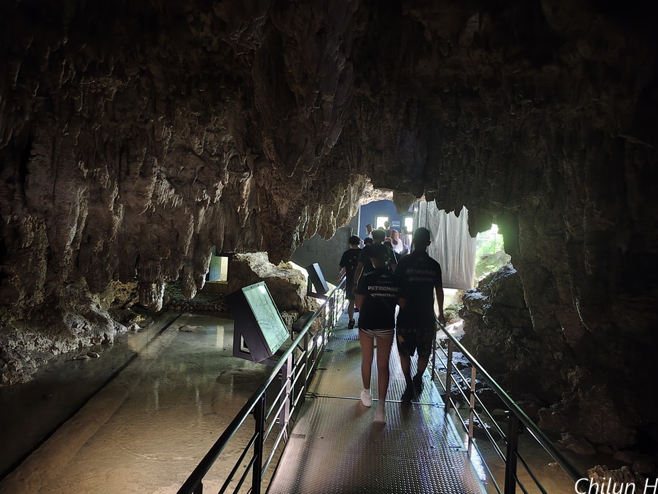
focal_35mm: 24
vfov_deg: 56.8
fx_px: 456
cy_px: 253
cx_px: 341
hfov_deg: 71.6
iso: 6400
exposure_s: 1/10
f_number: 1.7
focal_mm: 6.07
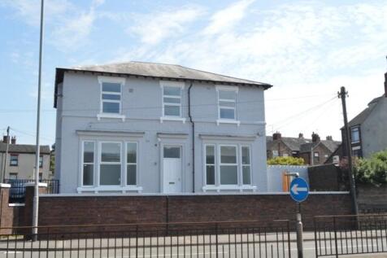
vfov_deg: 36.8
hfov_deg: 53.1
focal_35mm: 36
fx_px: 387
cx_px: 194
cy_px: 129
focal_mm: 24
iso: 1600
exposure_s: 1/640
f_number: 13
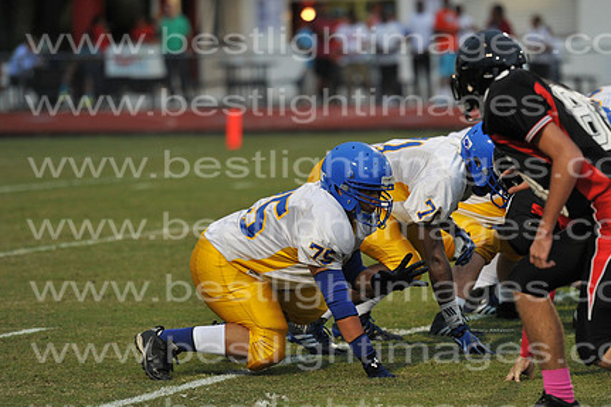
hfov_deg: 7.7
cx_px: 350
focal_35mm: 269
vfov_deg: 5.1
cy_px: 199
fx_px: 4564
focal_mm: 200
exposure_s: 1/400
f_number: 3.2
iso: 1600
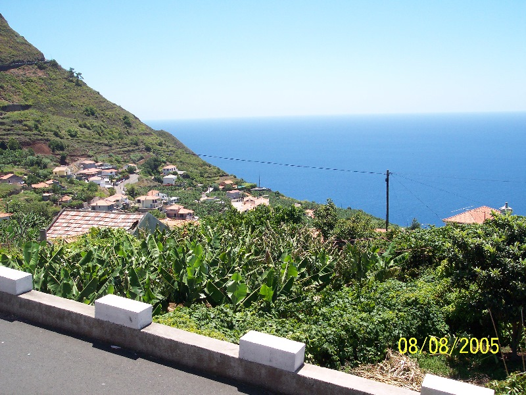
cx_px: 263
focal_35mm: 38
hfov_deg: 49.0
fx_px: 577
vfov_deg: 37.7
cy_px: 198
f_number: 4.8
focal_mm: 8
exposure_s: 1/500
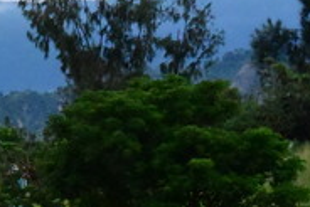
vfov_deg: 3.2
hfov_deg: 4.7
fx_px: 3723
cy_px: 280
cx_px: -157
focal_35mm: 432
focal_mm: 102
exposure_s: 1/3200
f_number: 14
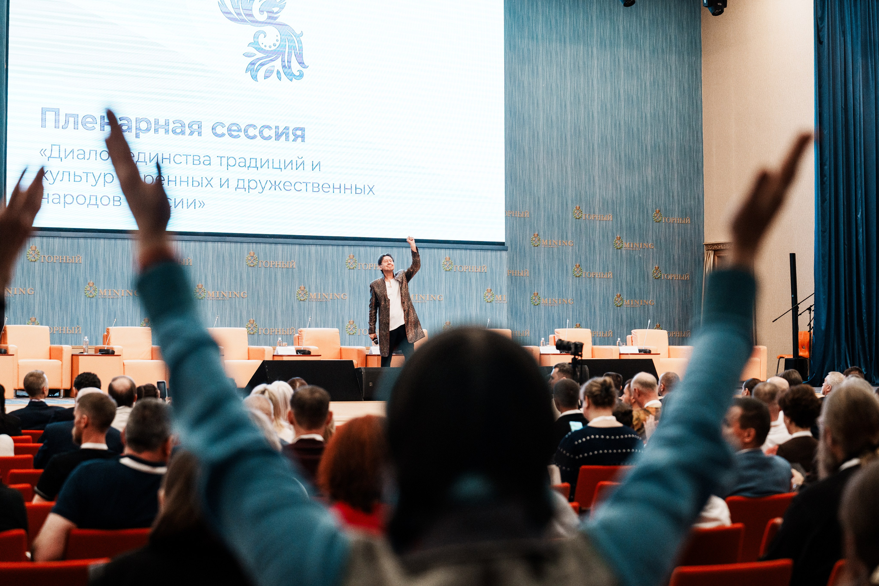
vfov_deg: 18.8
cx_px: 455
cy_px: 283
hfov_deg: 27.9
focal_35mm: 72
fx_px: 1768
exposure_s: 1/200
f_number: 3.5
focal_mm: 70
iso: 2000
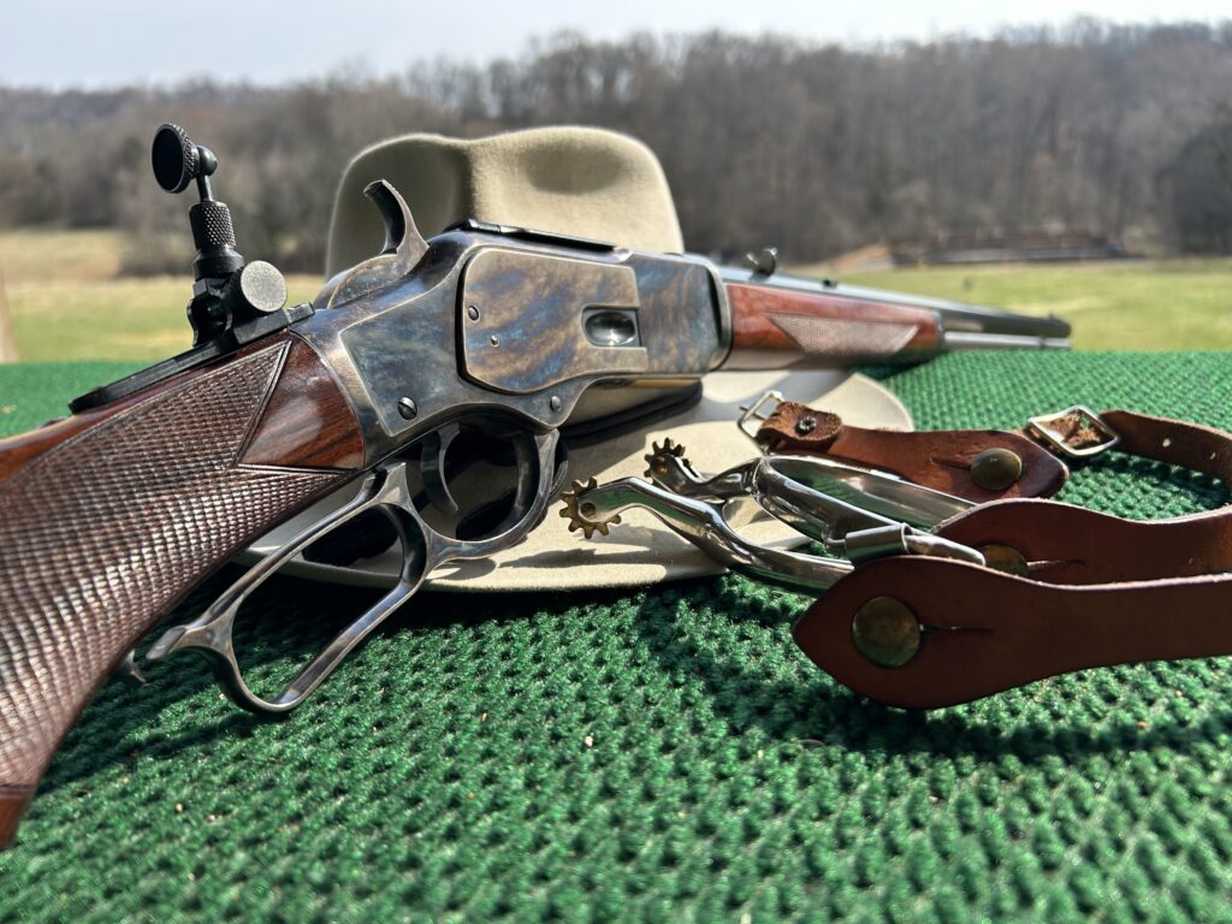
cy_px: 462
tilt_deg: -16.0
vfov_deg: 53.1
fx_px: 925
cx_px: 616
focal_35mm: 26
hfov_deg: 67.3
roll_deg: +3.0
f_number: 1.5
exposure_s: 1/1326
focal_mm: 5.7
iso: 50
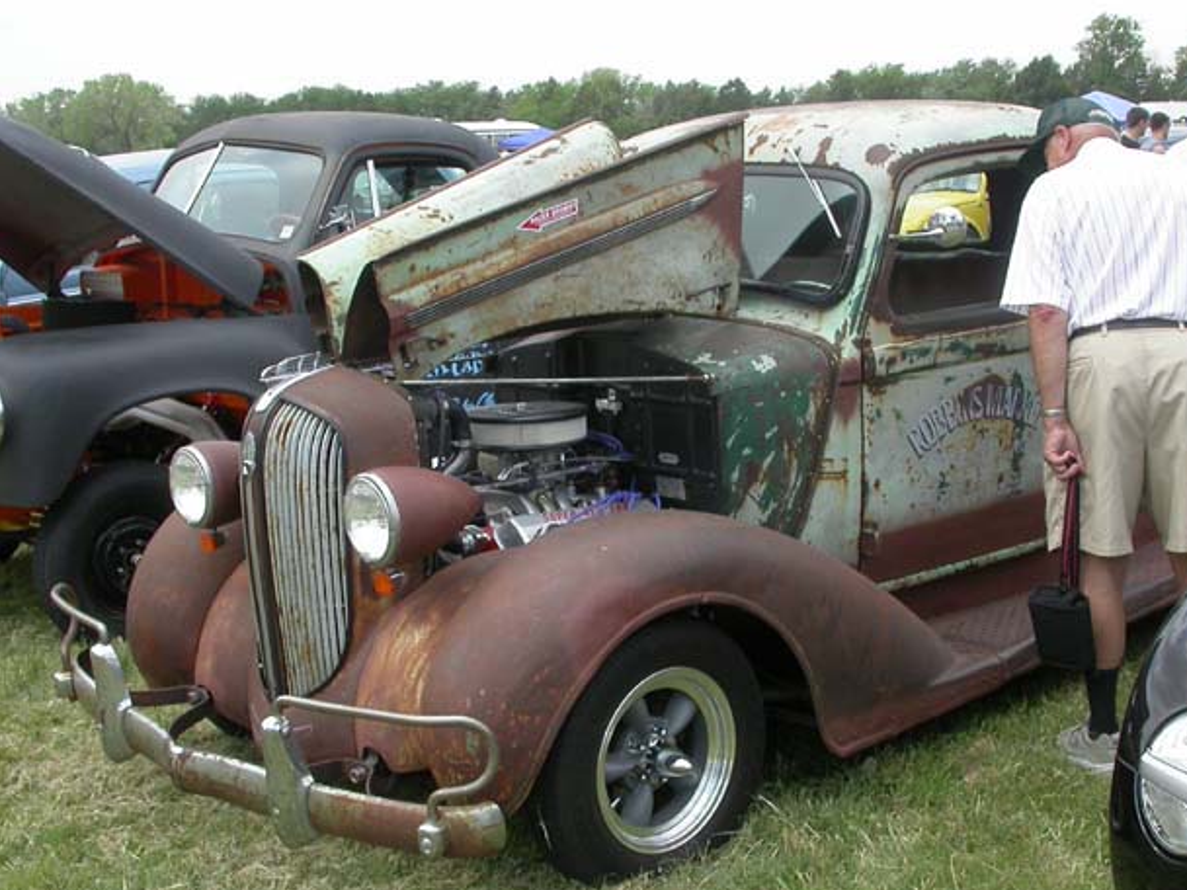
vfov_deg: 29.1
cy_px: 474
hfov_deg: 38.1
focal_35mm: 50
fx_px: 1715
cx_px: 654
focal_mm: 7.85
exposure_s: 1/208
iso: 100
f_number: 6
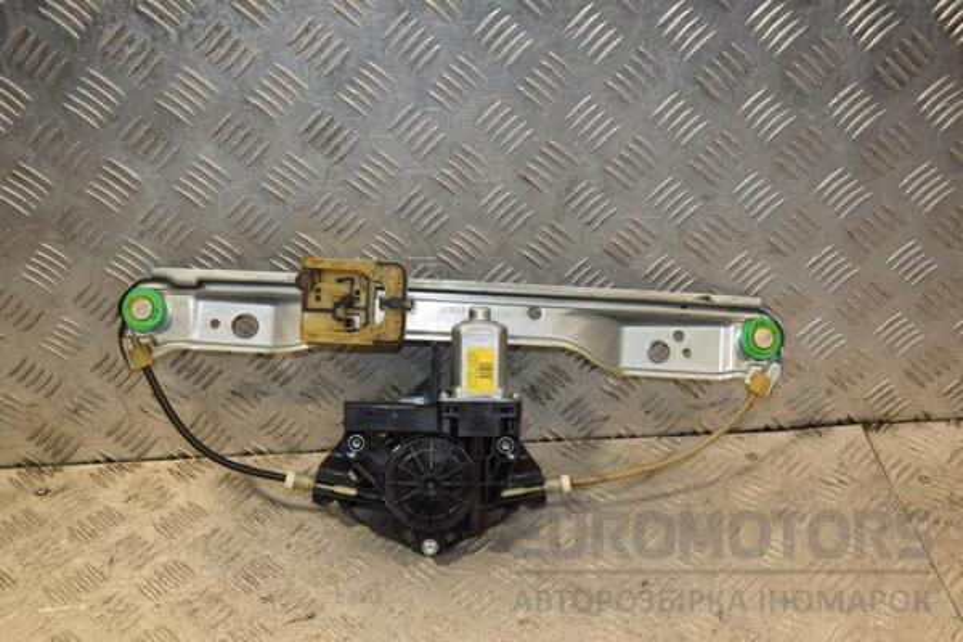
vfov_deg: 29.9
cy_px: 321
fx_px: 1204
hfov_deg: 43.6
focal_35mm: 45
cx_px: 482
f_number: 5
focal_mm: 30
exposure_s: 1/200
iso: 800
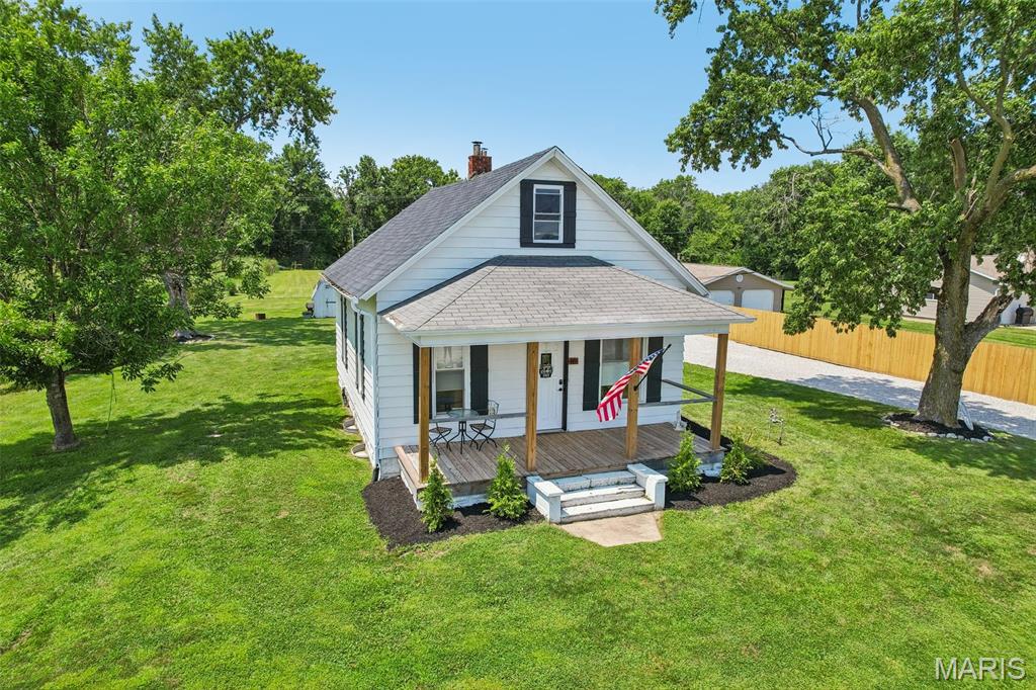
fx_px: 633
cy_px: 345
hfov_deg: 78.6
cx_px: 518
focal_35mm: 22
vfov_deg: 57.2
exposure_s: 1/1500
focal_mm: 8.4
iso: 100
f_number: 2.8
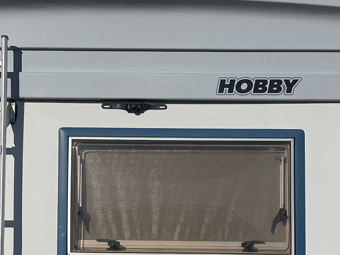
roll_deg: -0.1
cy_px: 231
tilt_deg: -3.6
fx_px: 962
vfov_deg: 14.9
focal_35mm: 98
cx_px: 116
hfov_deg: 20.0
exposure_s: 1/14286
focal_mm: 6.76
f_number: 1.78
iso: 80
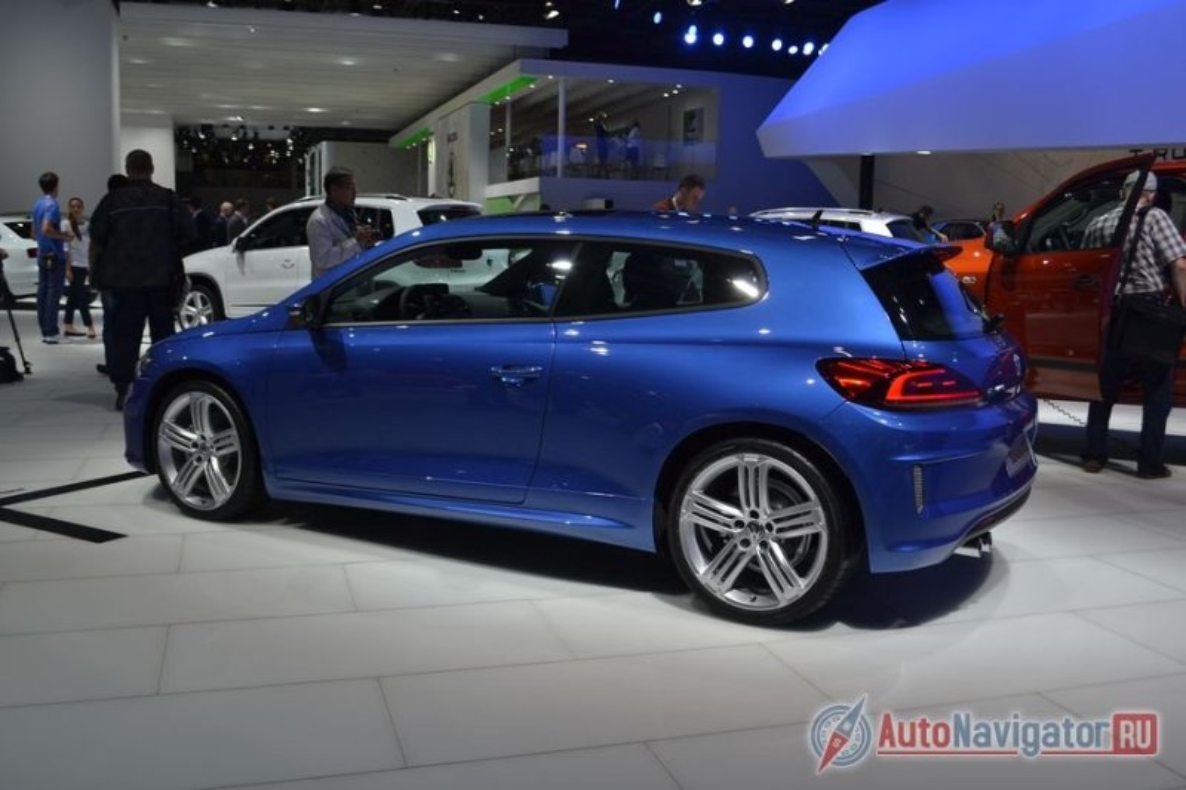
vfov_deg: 40.0
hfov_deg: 57.2
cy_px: 395
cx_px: 593
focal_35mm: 33
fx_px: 1087
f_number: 5.6
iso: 140
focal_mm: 22
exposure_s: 1/125
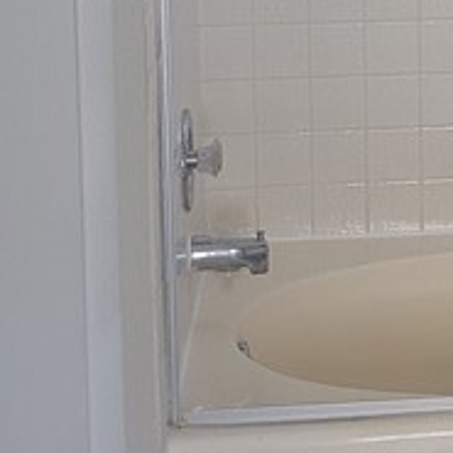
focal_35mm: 127
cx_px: 642
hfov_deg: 13.1
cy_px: -73
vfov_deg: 13.4
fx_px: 1880
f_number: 1.8
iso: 100
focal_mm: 5.4
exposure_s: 1/120
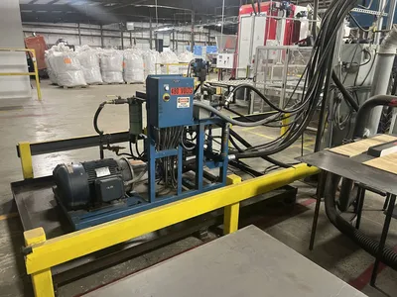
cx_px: 198
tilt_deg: -18.9
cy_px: 148
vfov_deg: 53.1
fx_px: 298
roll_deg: -3.5
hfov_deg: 67.3
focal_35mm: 26
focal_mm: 5.7
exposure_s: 1/60
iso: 400
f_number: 1.5
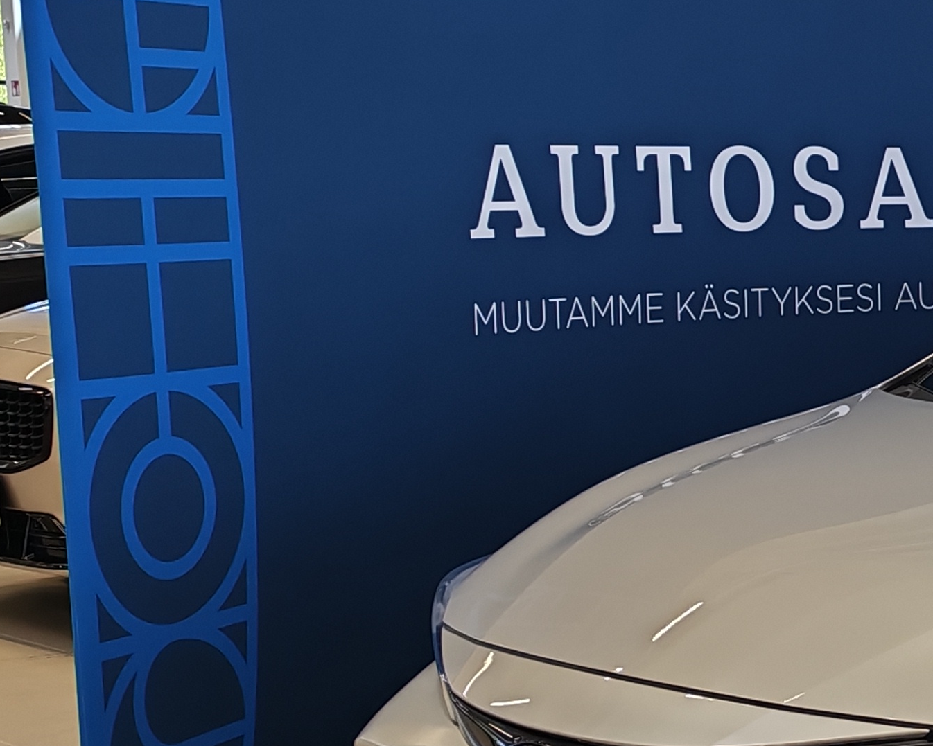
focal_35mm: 101
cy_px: 582
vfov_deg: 15.2
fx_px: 2789
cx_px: 1299
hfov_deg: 17.5
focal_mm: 6.12
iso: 64
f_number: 1.9
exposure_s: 1/100
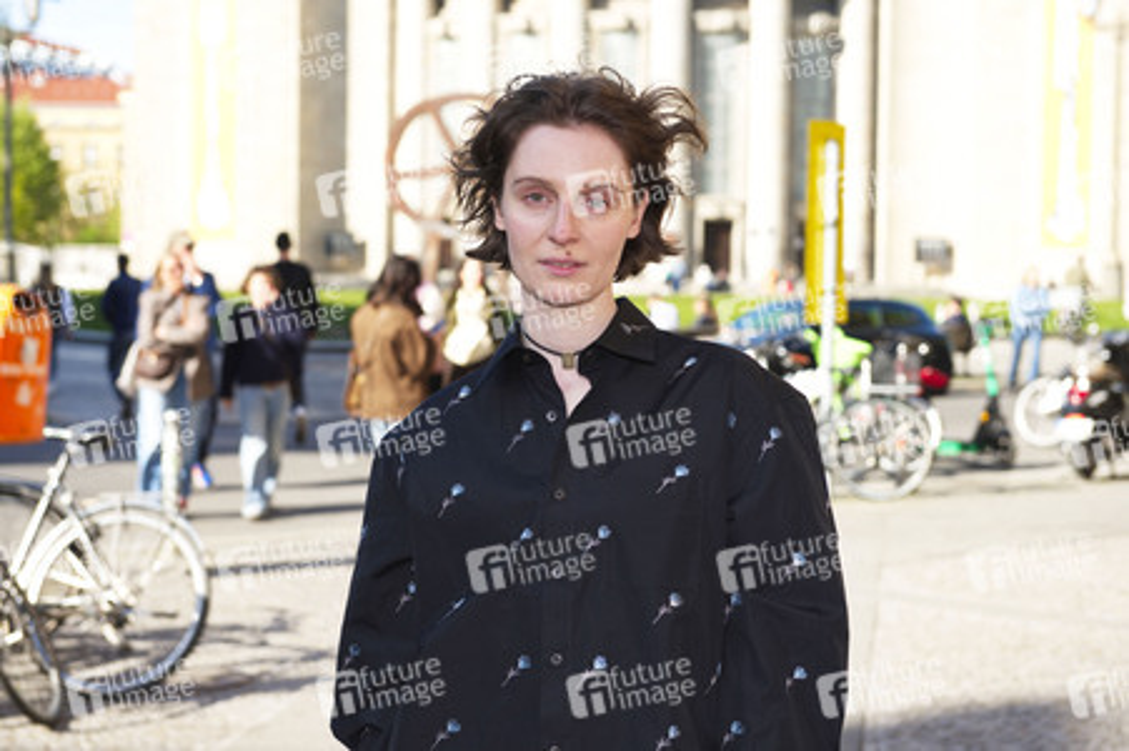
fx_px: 1818
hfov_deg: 34.5
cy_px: 376
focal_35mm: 58
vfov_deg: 23.3
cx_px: 564
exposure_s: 1/320
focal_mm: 58
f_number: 4.5
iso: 100
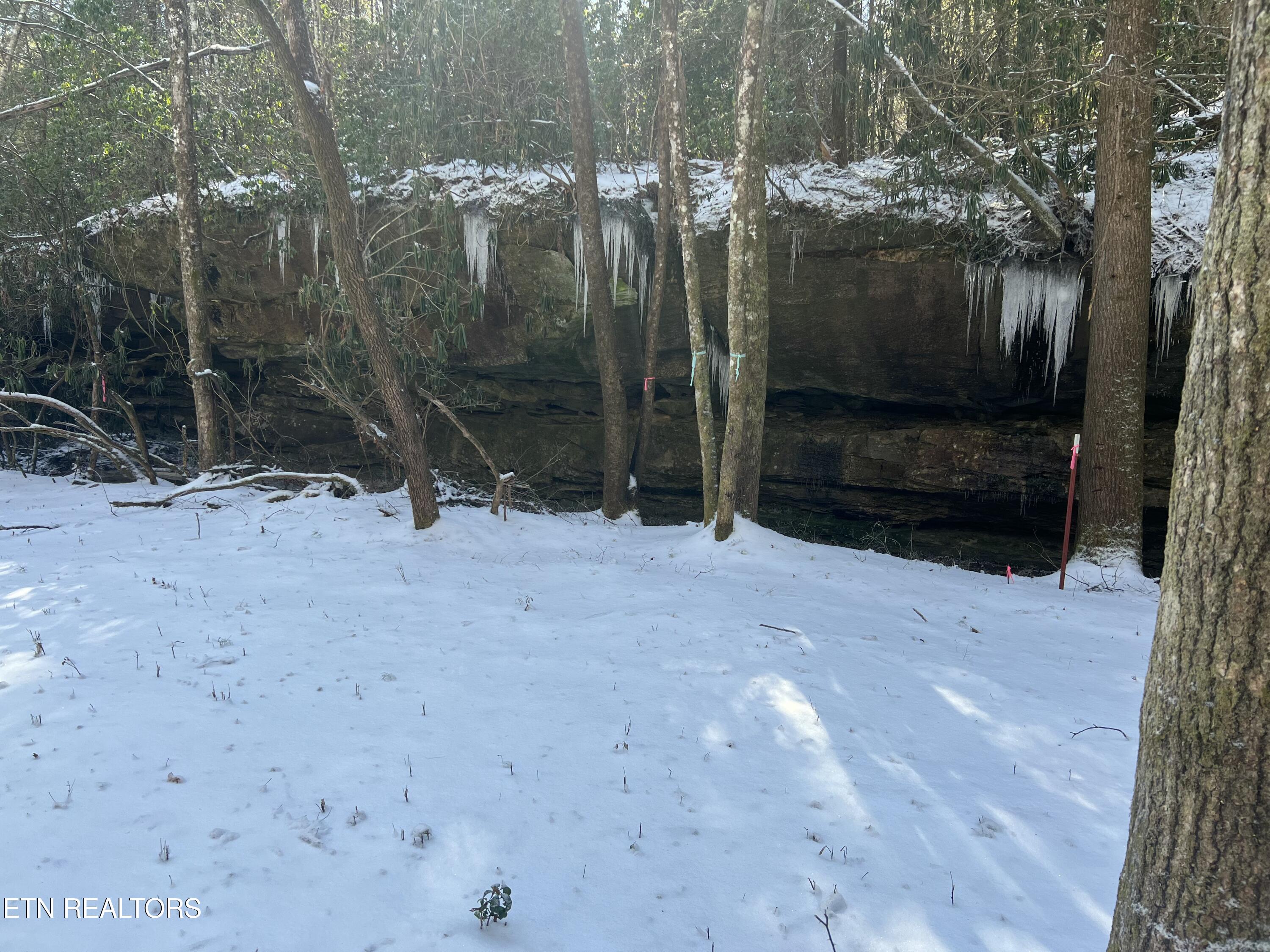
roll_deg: -1.9
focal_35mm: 26
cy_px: 476
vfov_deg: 53.1
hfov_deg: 67.3
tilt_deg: -8.5
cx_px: 635
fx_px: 954
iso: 50
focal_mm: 5.7
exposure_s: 1/436
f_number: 1.5
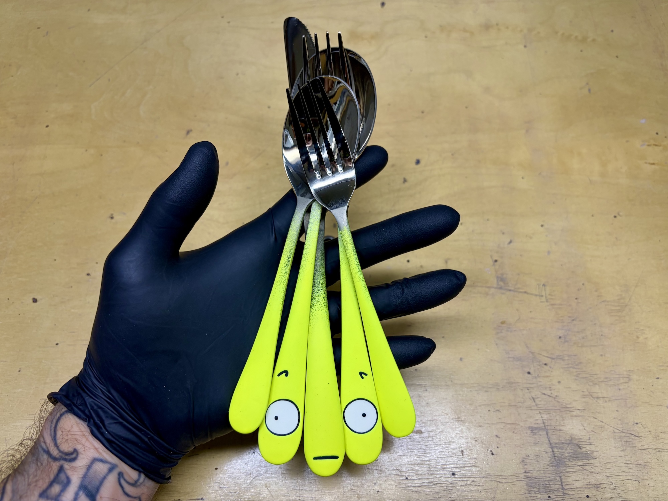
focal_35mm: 26
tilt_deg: -65.7
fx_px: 502
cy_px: 250
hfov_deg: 67.3
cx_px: 334
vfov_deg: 53.1
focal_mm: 5.96
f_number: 1.6
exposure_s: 1/60
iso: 80
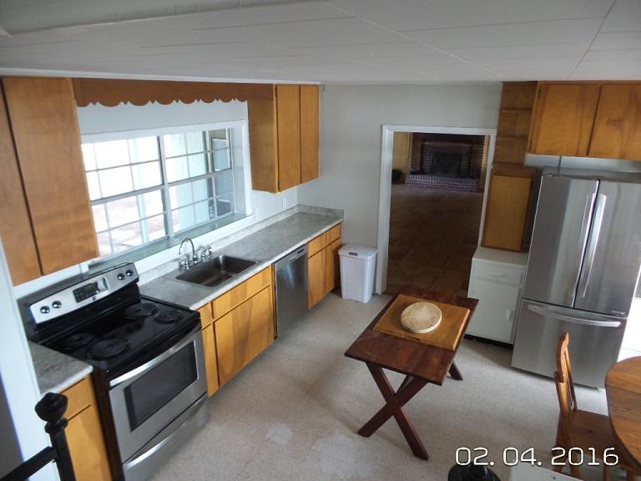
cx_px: 320
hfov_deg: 73.9
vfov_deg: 58.9
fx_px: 426
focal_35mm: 23
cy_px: 240
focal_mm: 4.1
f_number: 2.8
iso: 320
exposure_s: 1/30
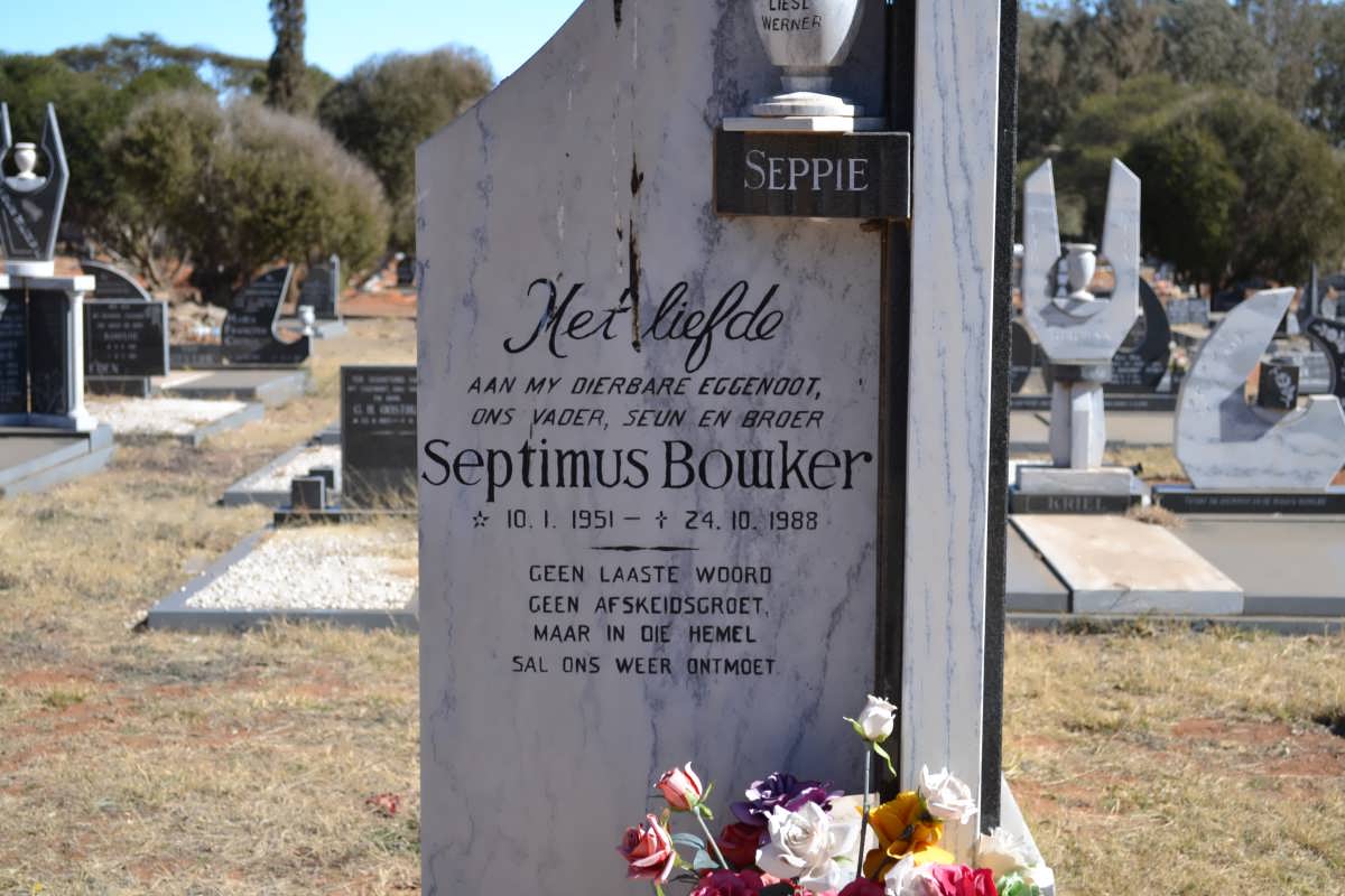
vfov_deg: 22.6
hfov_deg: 33.4
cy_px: 448
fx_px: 2241
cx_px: 672
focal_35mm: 60
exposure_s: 1/125
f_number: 5.6
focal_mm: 40
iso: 125
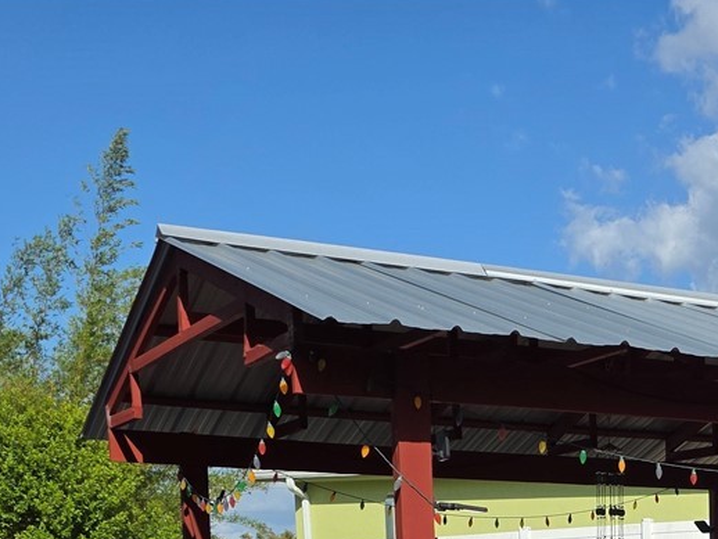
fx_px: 1473
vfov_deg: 18.3
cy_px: 823
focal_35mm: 71
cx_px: 797
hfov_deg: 25.3
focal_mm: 6.3
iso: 64
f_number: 1.7
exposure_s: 1/7944
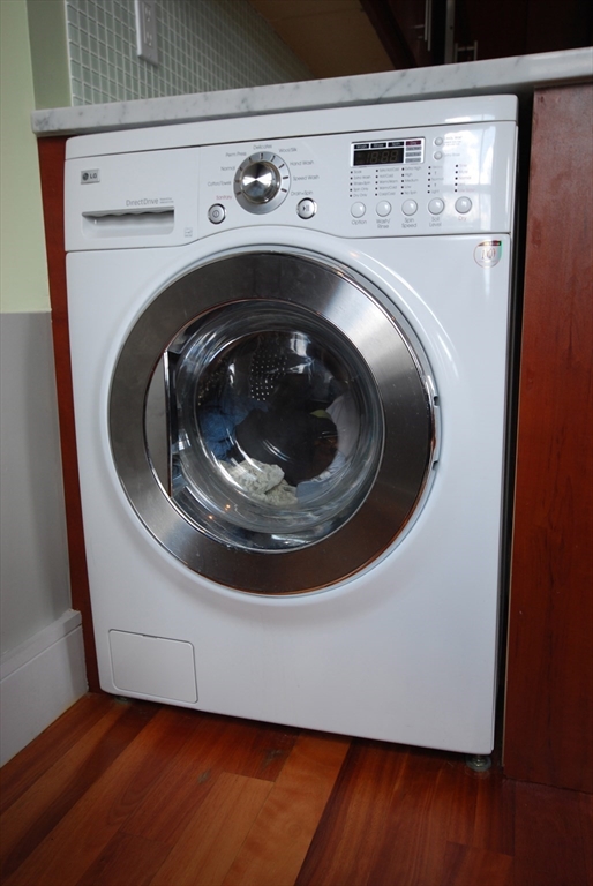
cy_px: 443
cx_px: 296
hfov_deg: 43.7
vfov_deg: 61.9
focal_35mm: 30
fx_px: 739
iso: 280
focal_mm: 20
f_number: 5.6
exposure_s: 1/30
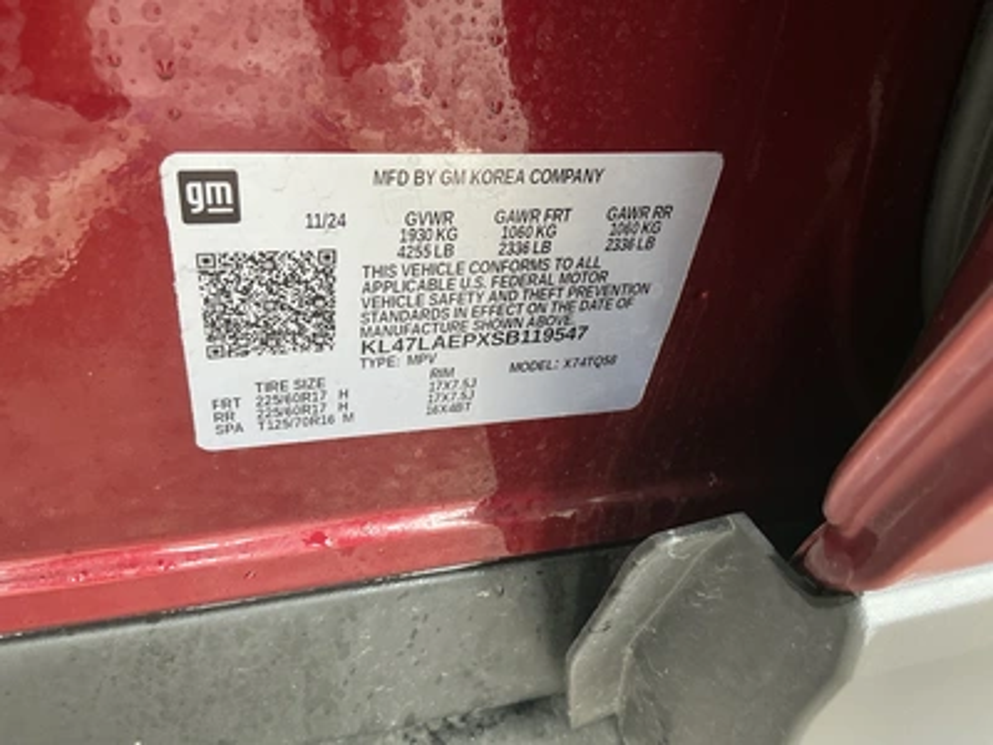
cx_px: 496
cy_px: 372
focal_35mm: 28
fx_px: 803
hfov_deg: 63.4
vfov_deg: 49.7
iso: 80
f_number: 1.8
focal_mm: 3
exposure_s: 1/60
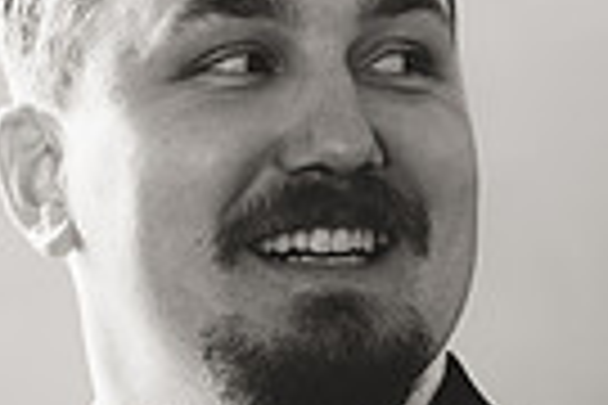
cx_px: 761
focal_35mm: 366
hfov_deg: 5.6
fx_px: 6181
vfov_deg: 3.8
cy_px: 407
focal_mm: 85
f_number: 2.2
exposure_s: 1/60
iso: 800
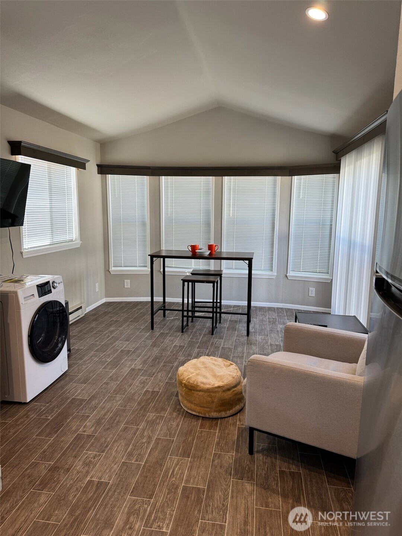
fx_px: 372
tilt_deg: -8.9
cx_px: 201
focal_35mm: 24
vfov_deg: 71.6
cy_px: 268
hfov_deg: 56.8
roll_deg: -0.7
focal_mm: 6.76
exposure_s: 1/120
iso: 125
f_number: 1.78
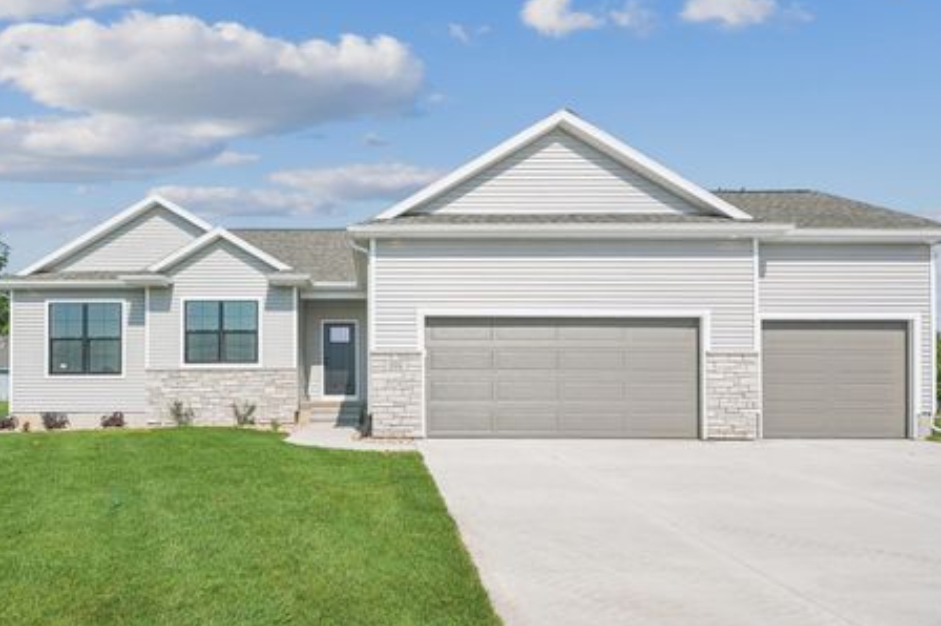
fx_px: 496
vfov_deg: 64.4
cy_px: 296
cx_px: 468
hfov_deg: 86.9
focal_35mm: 19
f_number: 9
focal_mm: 17
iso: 400
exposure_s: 1/2000
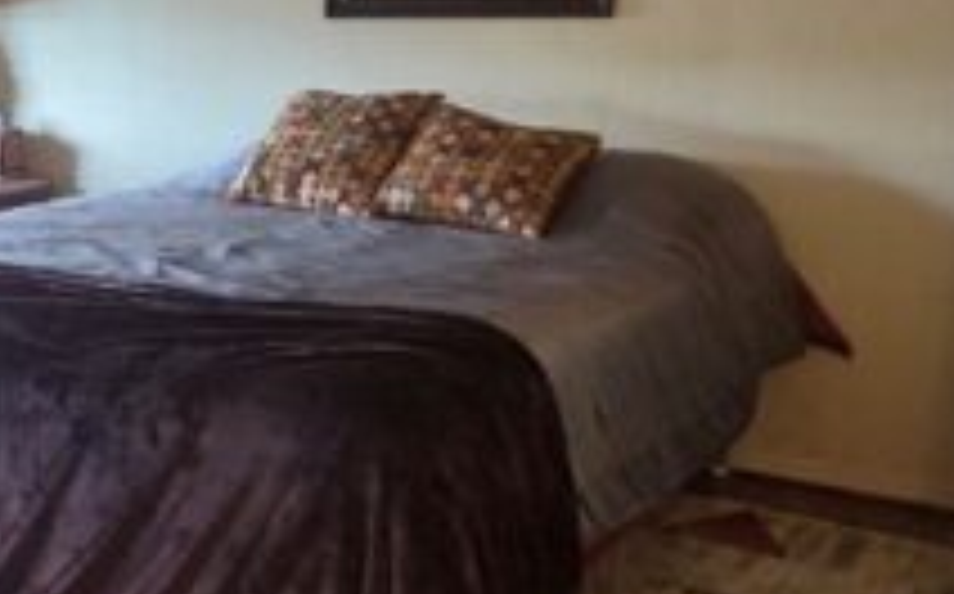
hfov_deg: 32.7
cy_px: 288
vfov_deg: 24.8
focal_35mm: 52
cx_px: -166
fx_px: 1351
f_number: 2.2
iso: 250
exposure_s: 1/60
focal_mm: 2.2
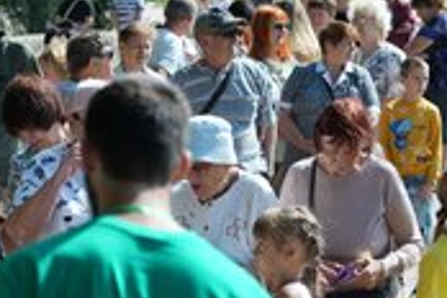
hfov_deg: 8.1
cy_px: 71
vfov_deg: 5.4
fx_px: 3166
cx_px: 313
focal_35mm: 255
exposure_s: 1/640
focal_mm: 111
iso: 250
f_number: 6.3
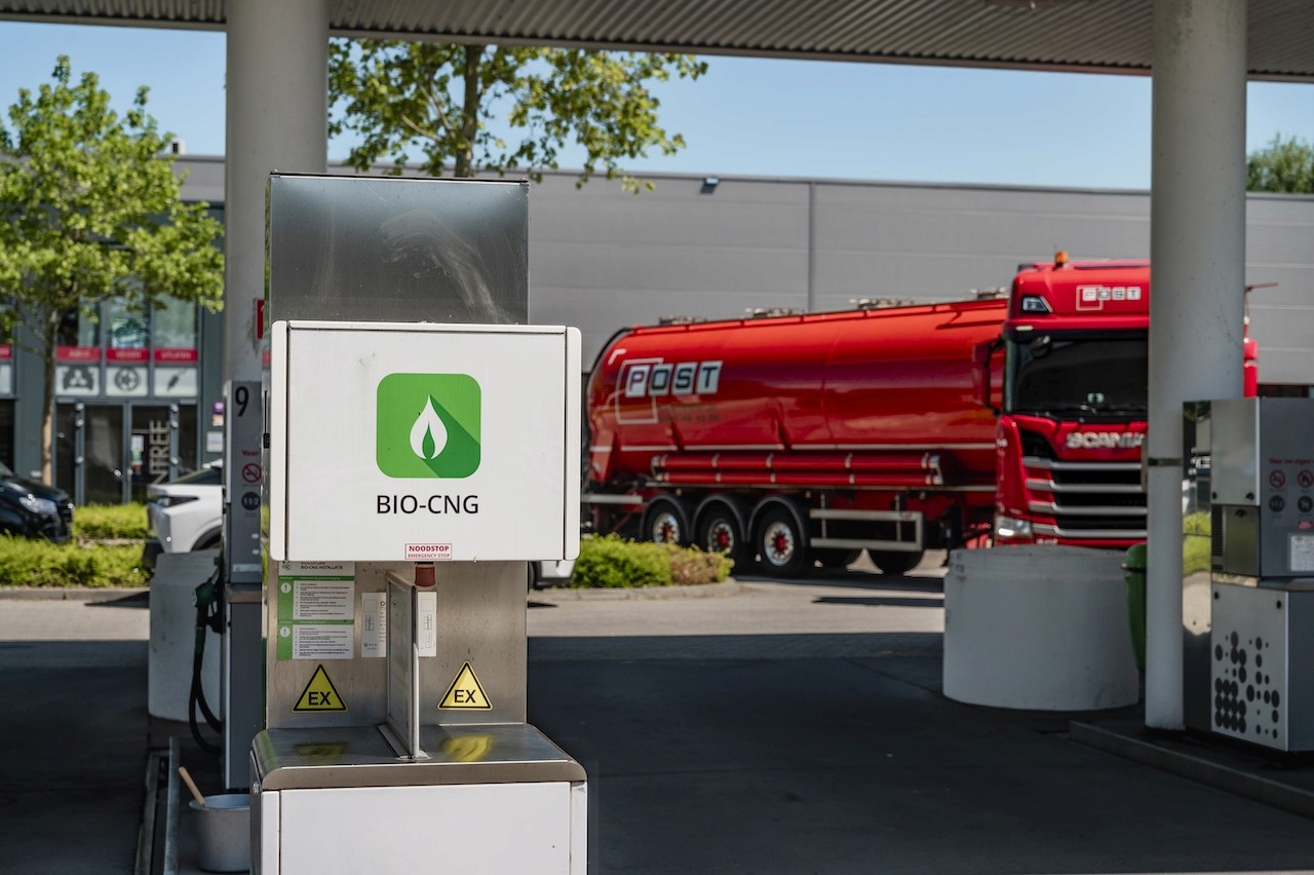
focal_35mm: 57
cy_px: 438
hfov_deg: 35.1
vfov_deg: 23.8
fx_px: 2079
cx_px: 657
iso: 100
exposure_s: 1/125
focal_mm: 57
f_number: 6.3
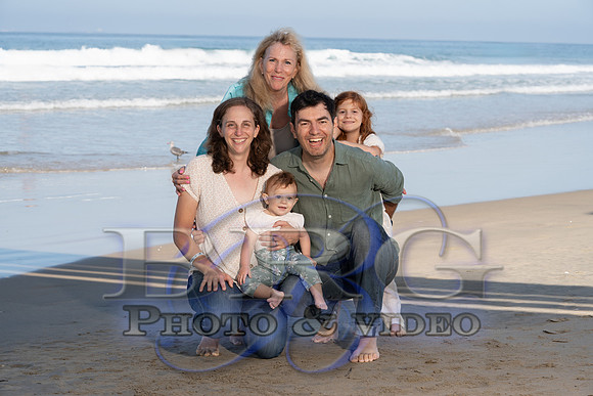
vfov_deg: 15.9
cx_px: 296
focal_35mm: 86
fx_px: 1417
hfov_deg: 23.6
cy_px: 198
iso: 160
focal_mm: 86
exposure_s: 1/250
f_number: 7.1
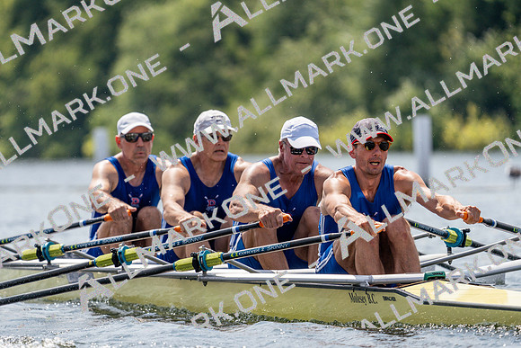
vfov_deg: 3.5
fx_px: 5747
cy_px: 174
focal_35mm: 397
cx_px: 260
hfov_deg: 5.2
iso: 250
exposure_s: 1/1600
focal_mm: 397
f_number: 6.3
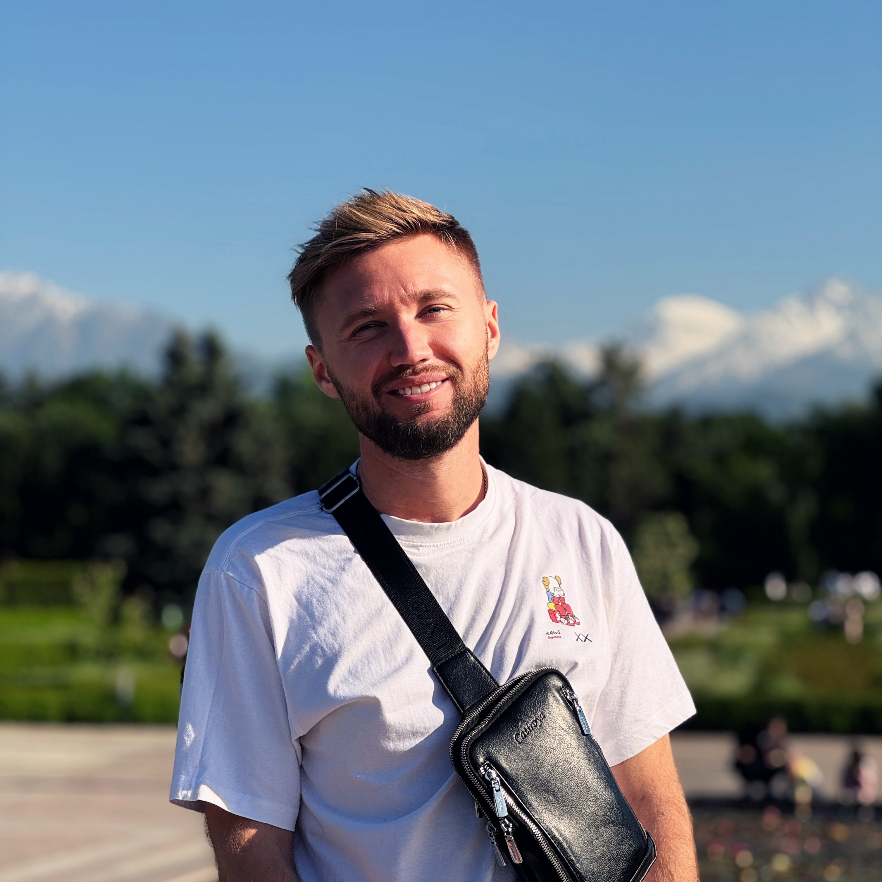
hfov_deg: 19.1
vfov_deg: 19.0
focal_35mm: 91
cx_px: 442
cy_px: 588
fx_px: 2623
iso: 25
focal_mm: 9
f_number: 2.8
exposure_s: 1/752
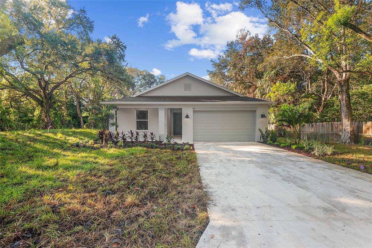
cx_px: 186
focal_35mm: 16
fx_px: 165
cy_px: 124
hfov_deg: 96.8
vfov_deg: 73.7
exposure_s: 1/10
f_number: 9
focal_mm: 16
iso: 100
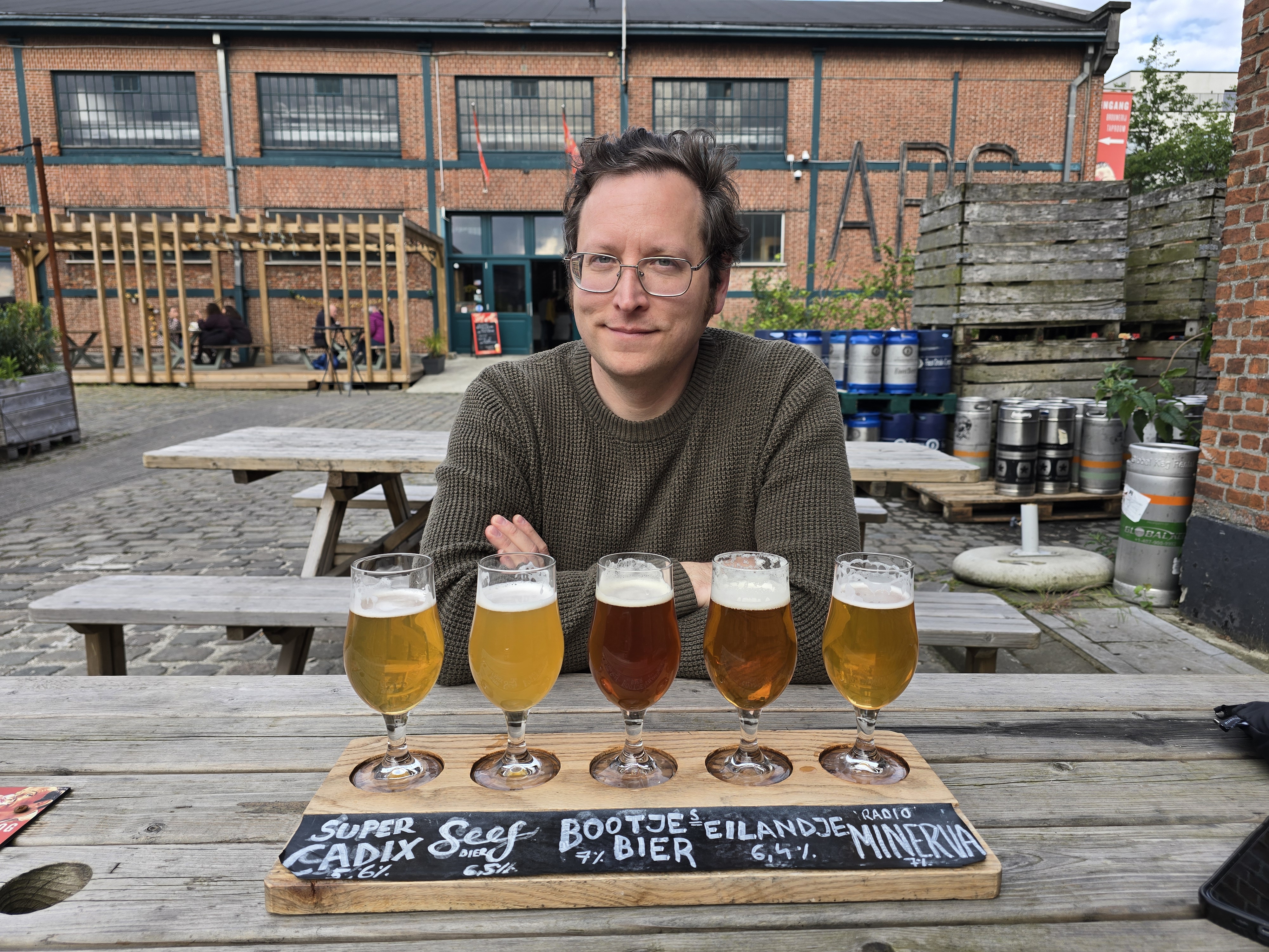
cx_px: 634
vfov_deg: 58.9
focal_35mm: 23
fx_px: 843
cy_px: 476
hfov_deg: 73.9
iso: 12
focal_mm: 6.3
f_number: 1.7
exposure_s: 1/180
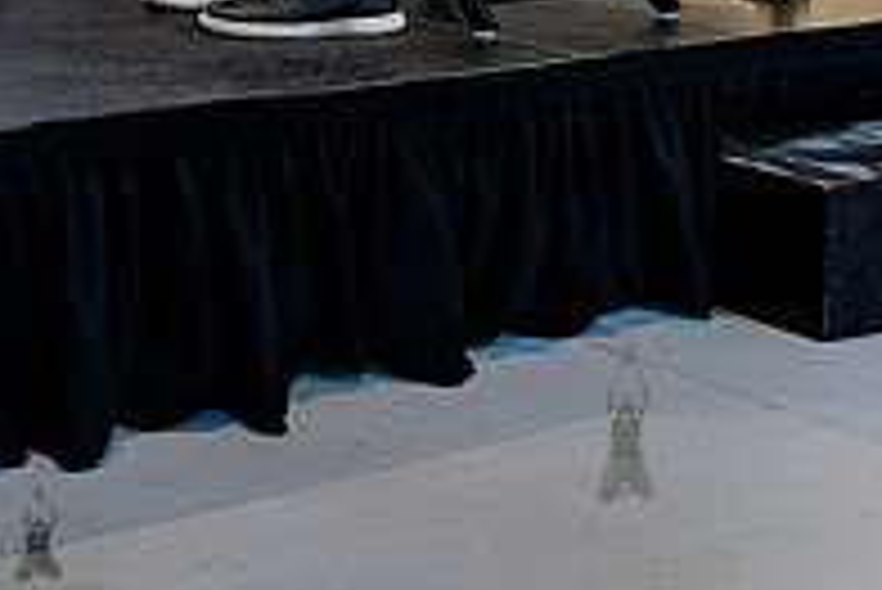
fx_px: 2133
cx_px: -236
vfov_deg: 14.9
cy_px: -232
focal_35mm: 87
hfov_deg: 21.3
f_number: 4
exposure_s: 1/400
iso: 4000
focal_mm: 29
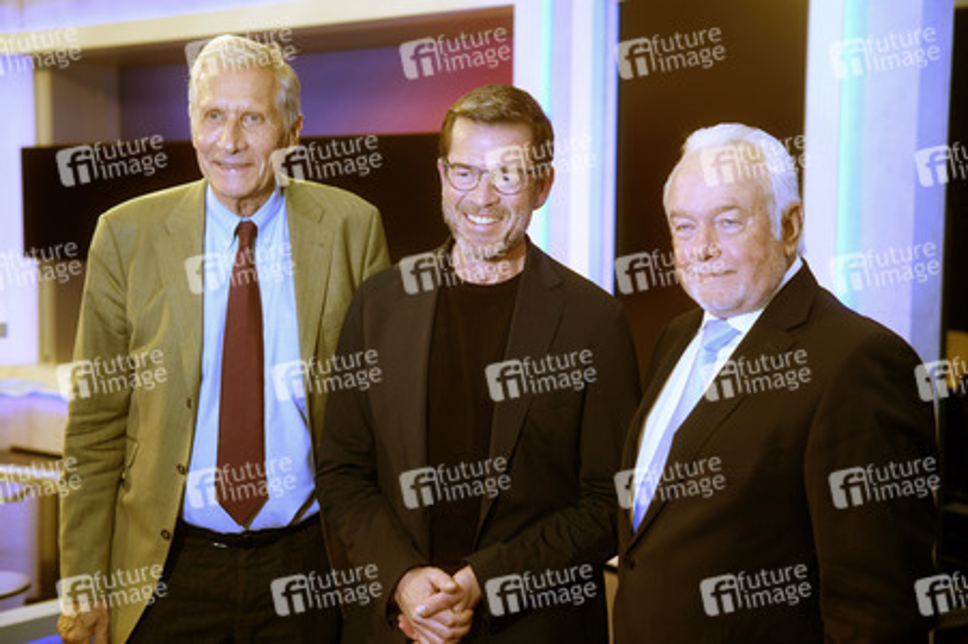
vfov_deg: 29.8
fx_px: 1209
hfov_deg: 43.6
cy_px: 322
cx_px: 484
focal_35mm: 45
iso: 640
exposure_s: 1/125
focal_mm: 30
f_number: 2.2
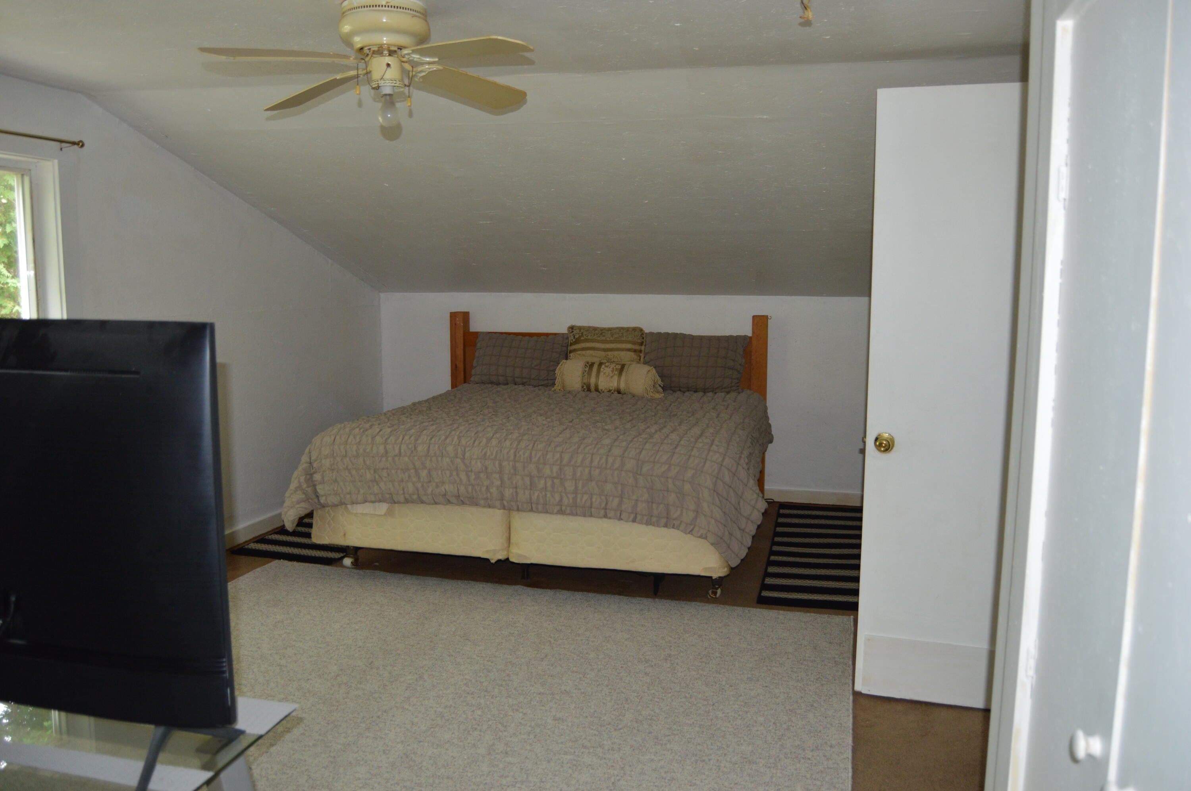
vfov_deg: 47.8
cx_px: 596
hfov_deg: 67.4
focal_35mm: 27
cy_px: 396
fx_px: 892
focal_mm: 18
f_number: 3.5
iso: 560
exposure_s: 1/60
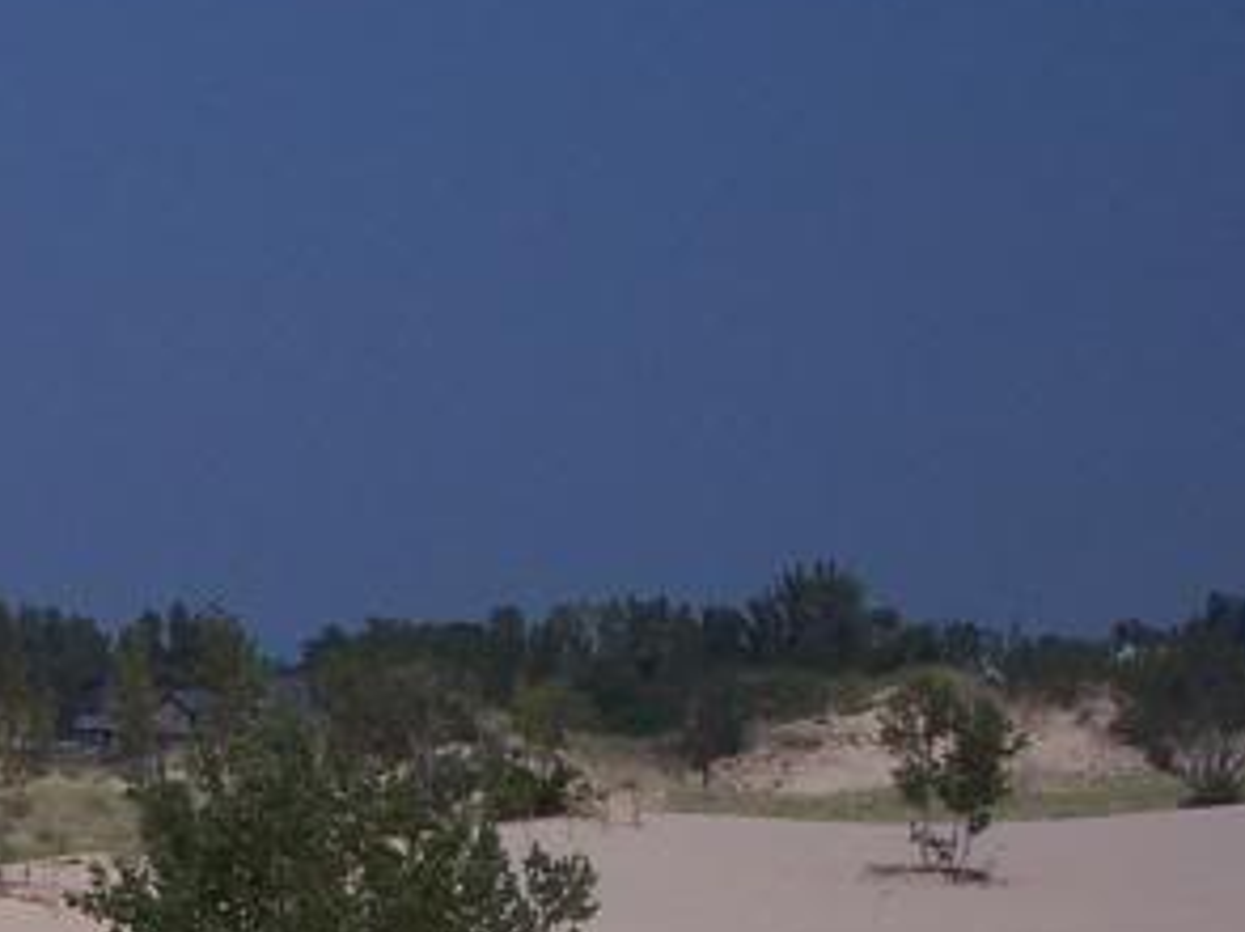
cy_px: 822
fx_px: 4887
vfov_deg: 10.8
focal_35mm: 136
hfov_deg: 13.7
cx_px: -584
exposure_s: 1/1500
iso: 100
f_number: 5.6
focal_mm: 8
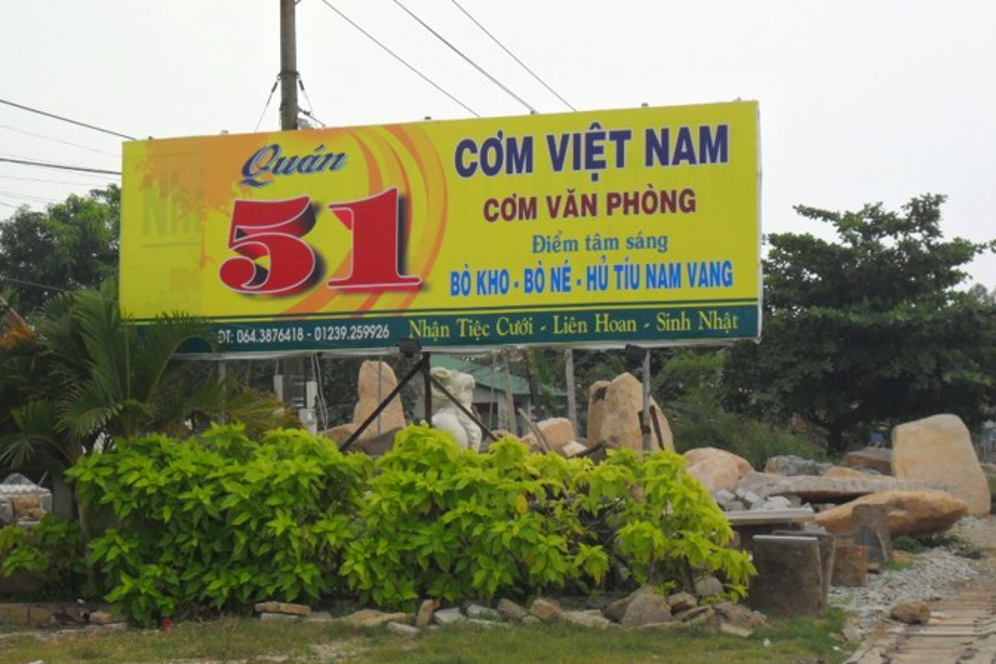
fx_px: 2158
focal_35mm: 78
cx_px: 471
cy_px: 408
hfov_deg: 26.0
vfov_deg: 17.5
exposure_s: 1/500
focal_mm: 11.2
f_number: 5.6
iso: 100
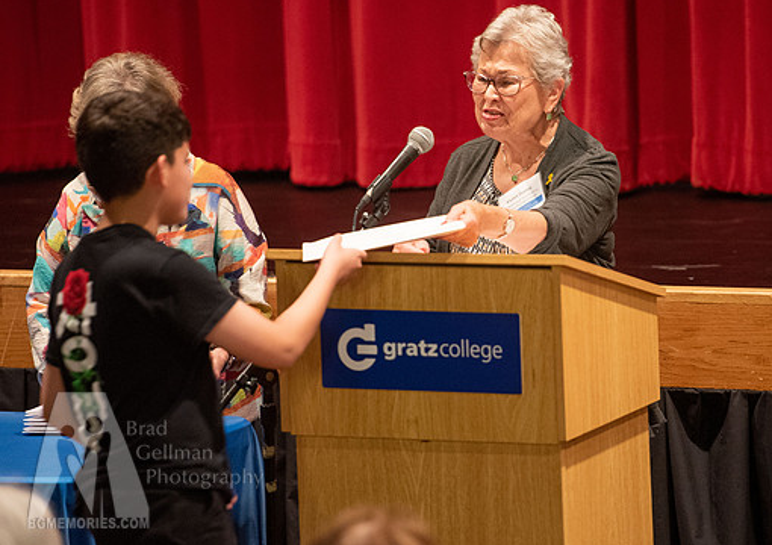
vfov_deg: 5.2
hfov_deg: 7.4
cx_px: 441
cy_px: 258
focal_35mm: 274
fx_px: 5984
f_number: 2.8
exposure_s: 1/80
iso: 2500
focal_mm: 200
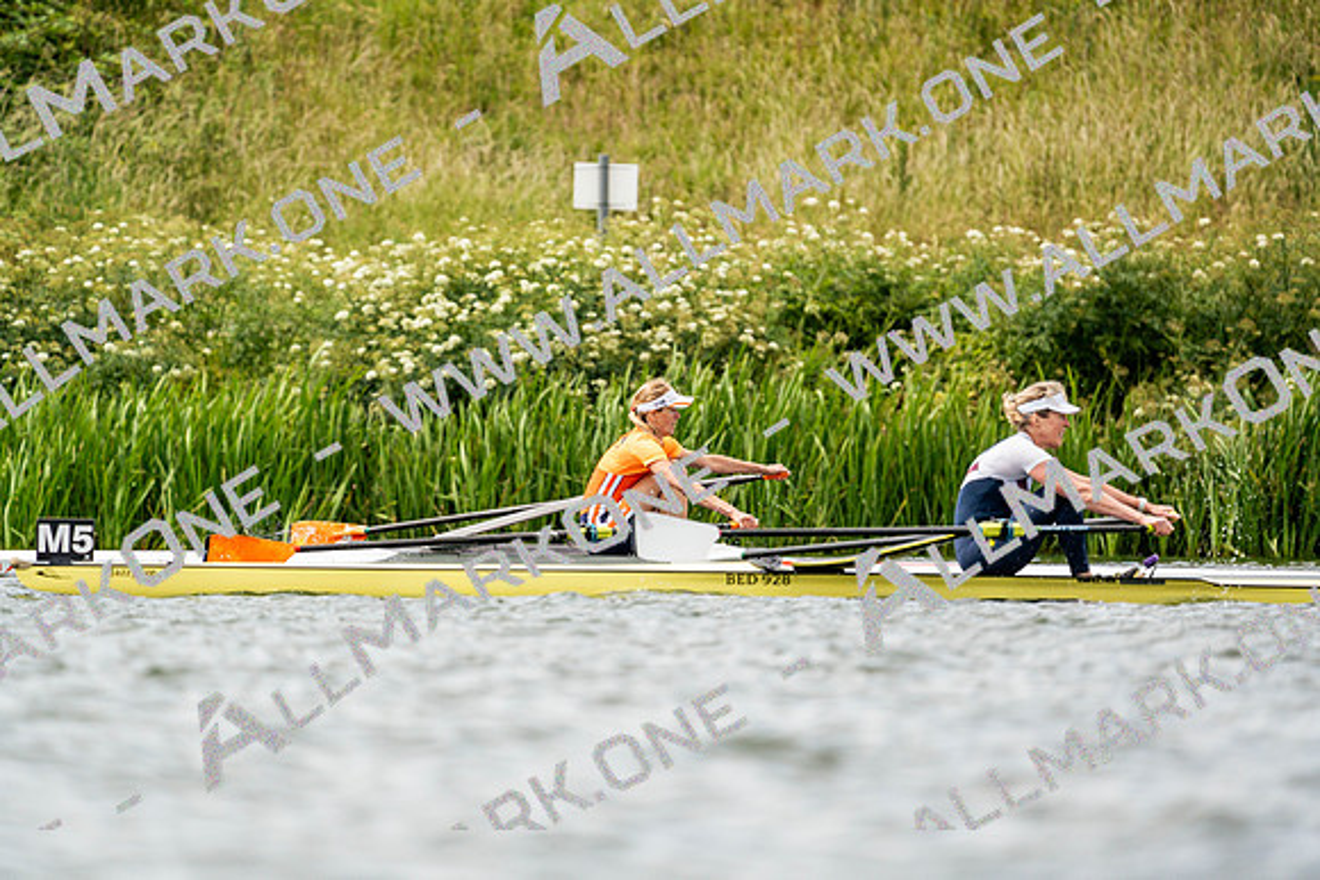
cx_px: 660
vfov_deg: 2.3
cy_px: 440
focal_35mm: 600
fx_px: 22004
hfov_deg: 3.4
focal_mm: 600
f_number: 6.3
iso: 400
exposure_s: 1/2000
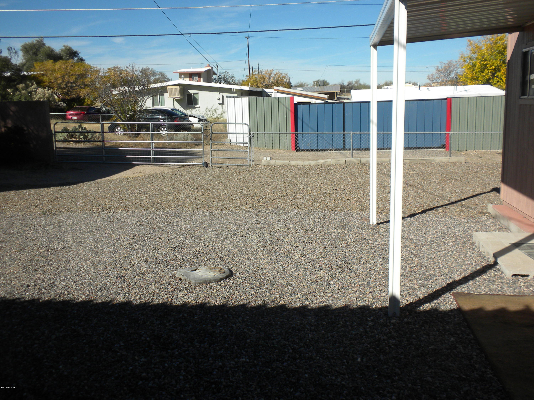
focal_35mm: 37
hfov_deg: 50.1
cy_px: 200
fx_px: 571
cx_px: 267
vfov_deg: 38.7
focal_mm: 6.6
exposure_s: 1/150
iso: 64
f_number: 10
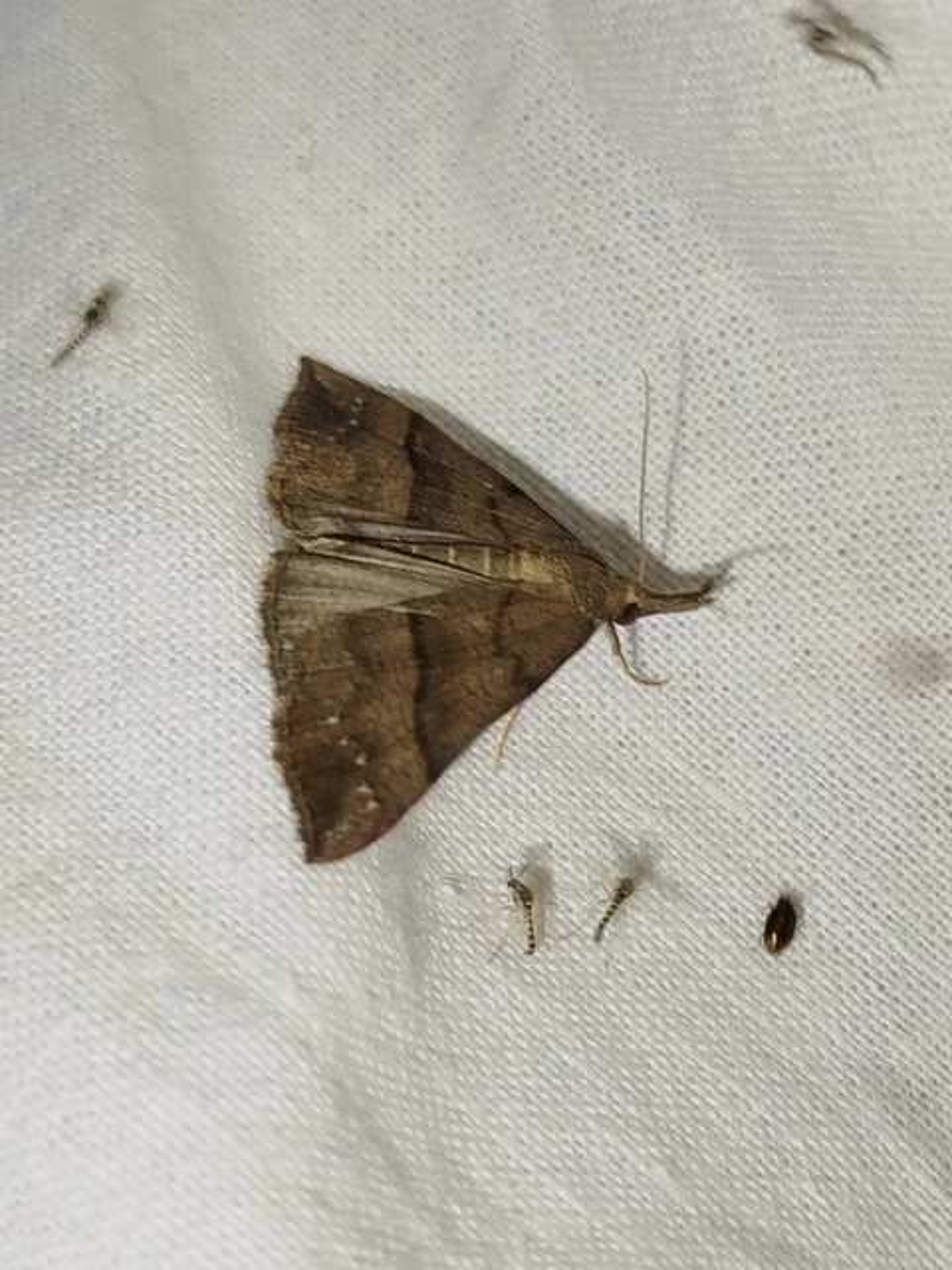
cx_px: 476
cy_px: 635
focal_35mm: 67
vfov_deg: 29.0
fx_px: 2457
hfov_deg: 21.9
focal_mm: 5.31
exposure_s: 1/50
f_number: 1.7
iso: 64
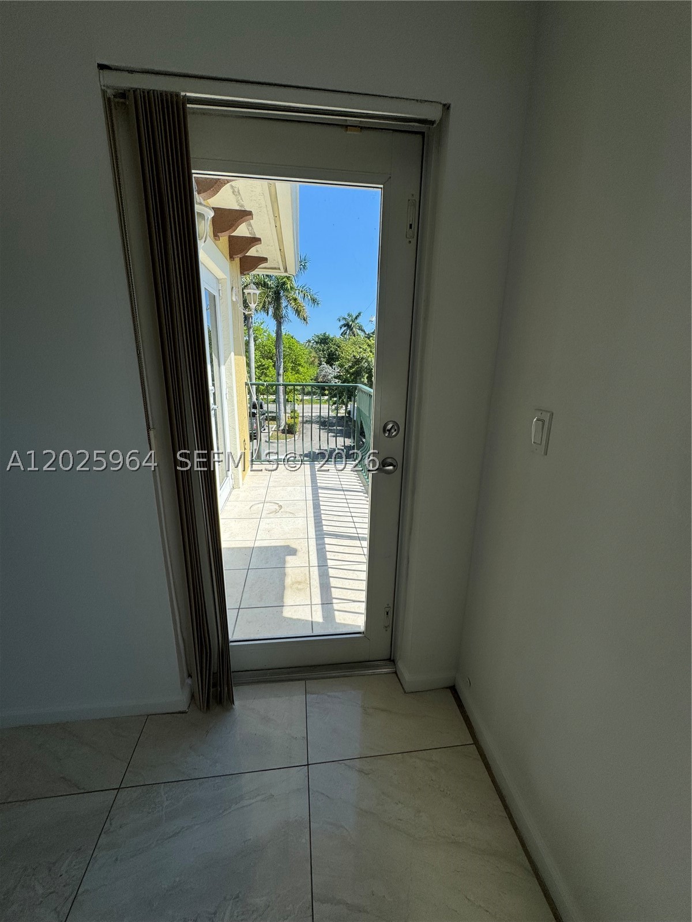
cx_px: 346
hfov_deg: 85.7
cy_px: 461
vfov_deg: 102.1
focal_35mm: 14
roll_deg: -0.6
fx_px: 373
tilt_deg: -16.1
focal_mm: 2.22
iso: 50
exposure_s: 1/910
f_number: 2.2
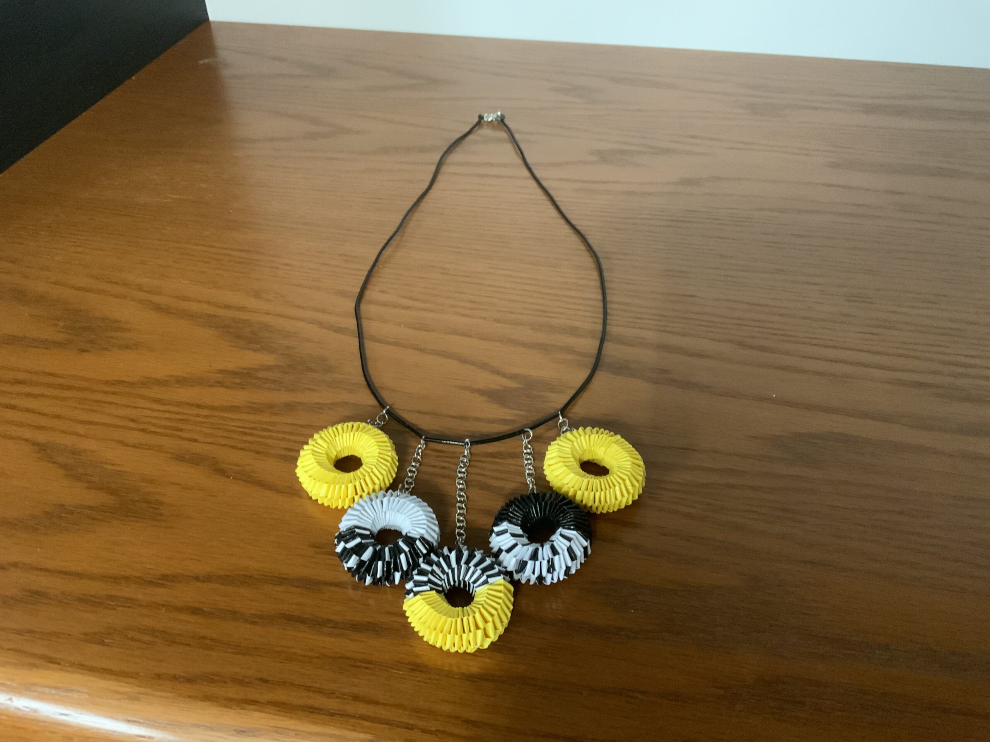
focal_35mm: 29
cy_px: 371
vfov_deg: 48.2
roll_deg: +0.0
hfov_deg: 61.7
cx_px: 495
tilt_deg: -40.9
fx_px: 829
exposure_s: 1/24
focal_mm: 3
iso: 320
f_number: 1.8
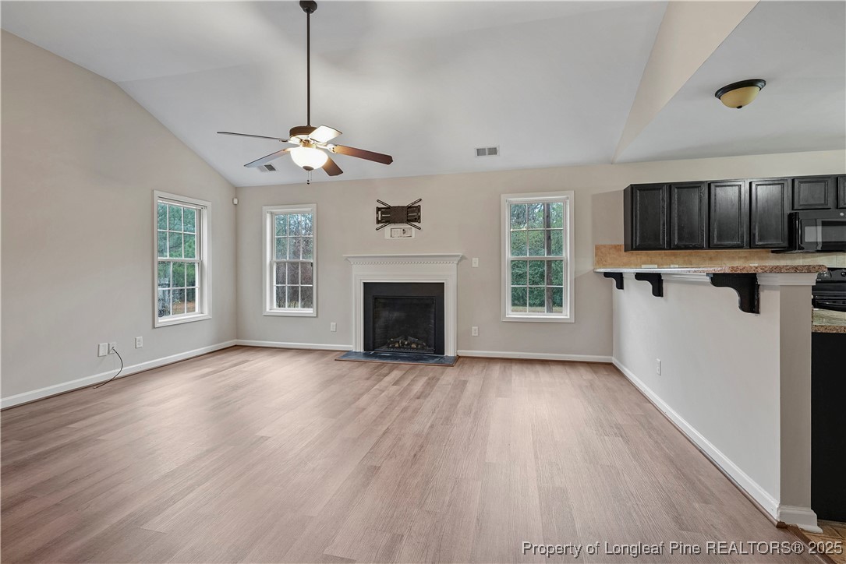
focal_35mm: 16
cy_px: 282
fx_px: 376
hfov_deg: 96.7
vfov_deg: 73.8
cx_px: 423
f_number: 7.1
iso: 640
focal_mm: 16
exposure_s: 1
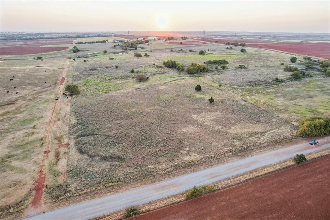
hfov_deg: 78.6
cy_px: 110
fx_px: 202
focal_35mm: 22
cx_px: 165
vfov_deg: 57.2
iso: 150
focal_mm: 8.4
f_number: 2.8
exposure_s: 1/120
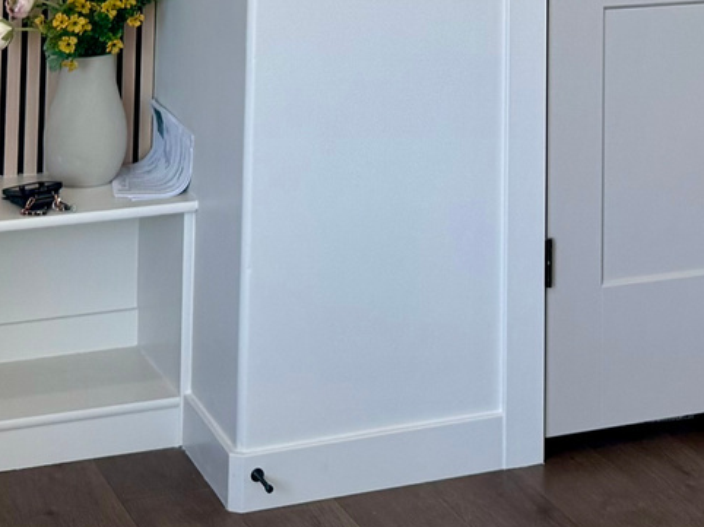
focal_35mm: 102
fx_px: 2073
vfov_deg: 13.2
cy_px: -399
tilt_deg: +2.4
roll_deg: -0.1
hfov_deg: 19.1
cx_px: 558
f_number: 1.78
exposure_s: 1/120
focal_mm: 6.76
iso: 80
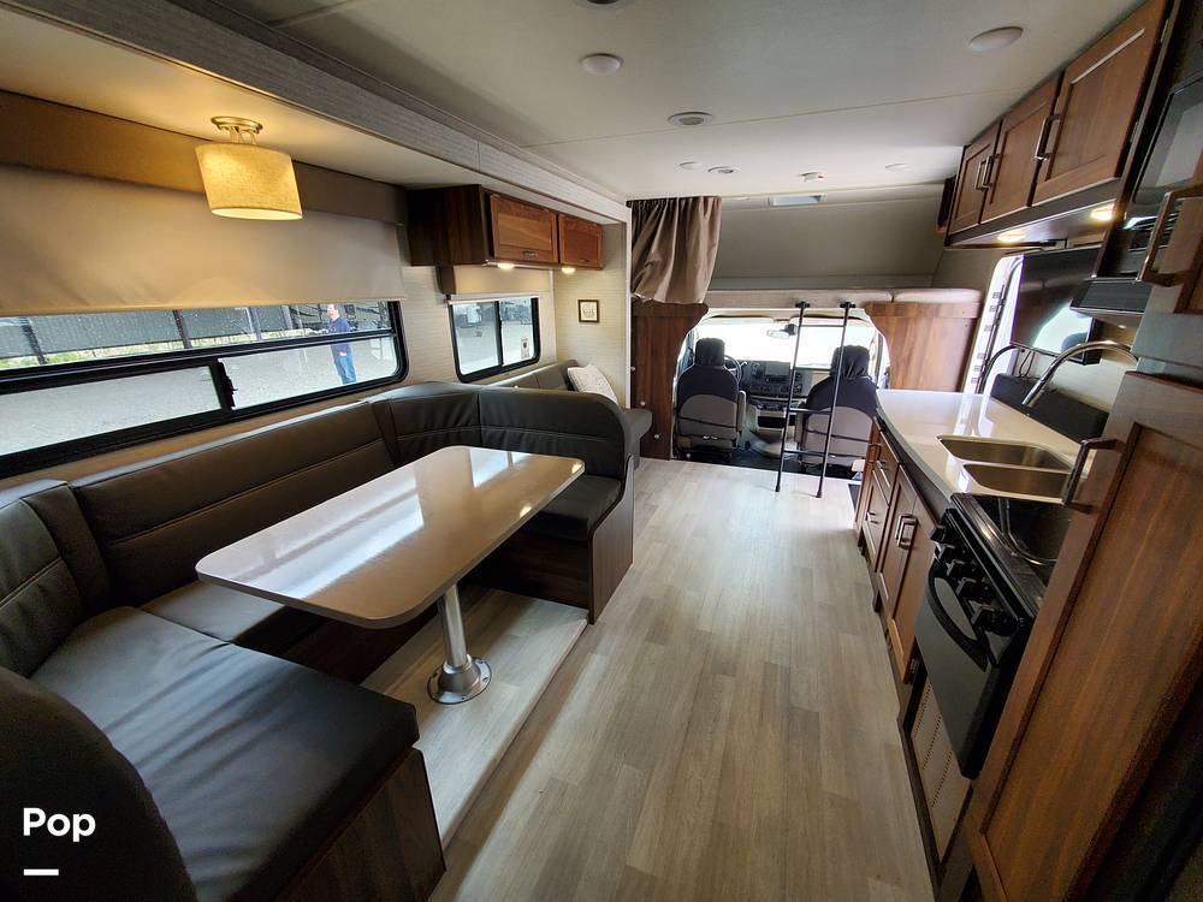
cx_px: 602
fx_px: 452
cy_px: 451
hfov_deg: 106.2
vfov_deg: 89.9
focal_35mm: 13
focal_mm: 1.8
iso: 160
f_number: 2.2
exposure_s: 1/60
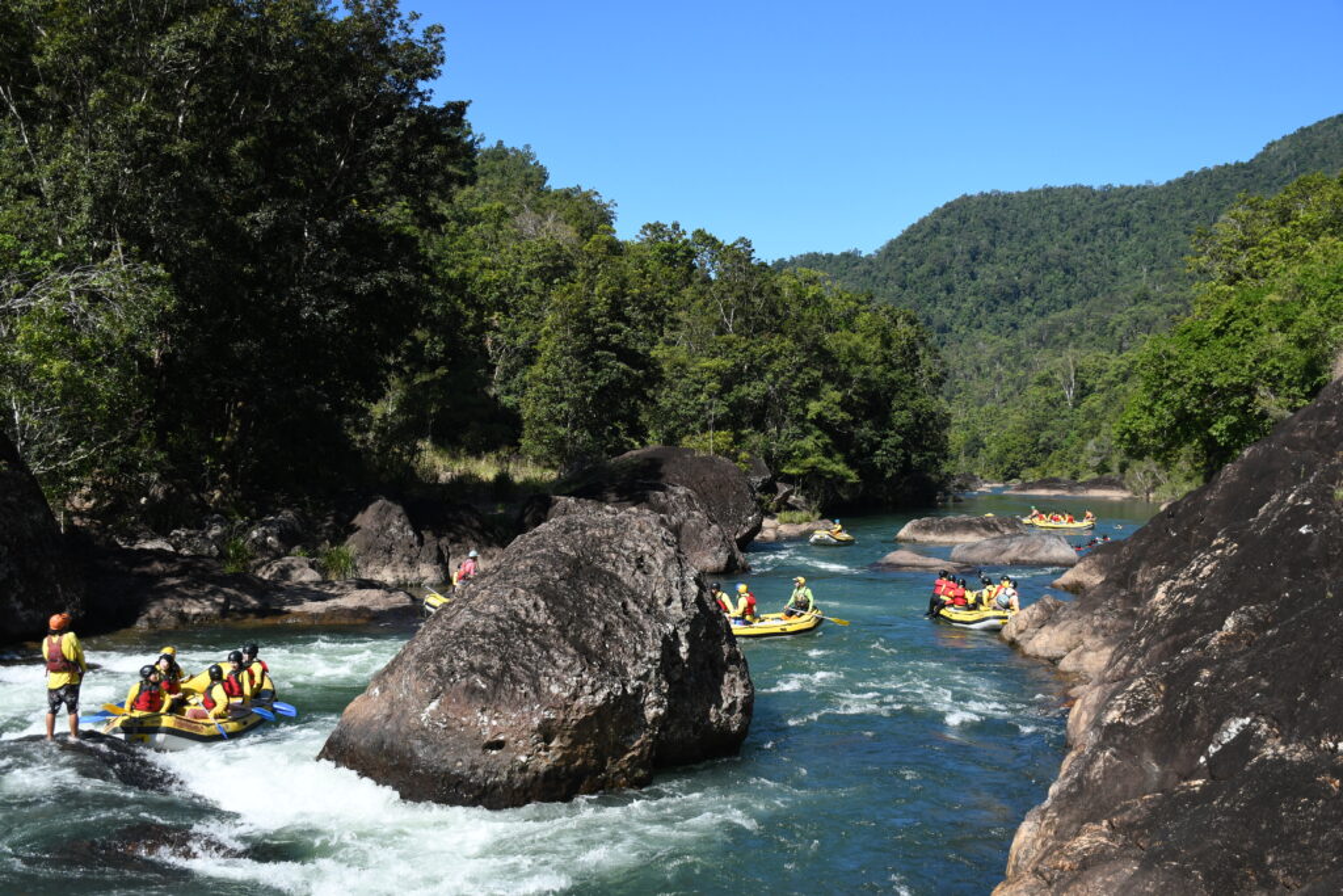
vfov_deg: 36.9
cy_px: 448
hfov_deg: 53.1
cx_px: 672
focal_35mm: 36
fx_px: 1343
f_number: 5.6
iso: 250
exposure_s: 1/1250
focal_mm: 24
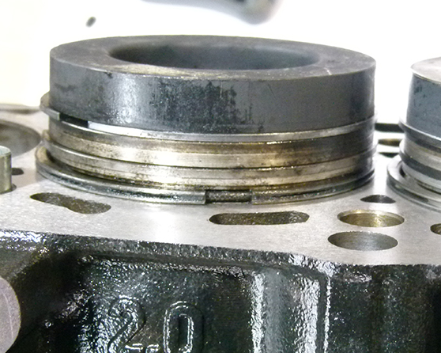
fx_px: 1187
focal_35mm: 91
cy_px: 242
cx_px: 315
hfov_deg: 20.9
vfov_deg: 16.8
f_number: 3.2
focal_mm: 9.4
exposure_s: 1/15
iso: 400
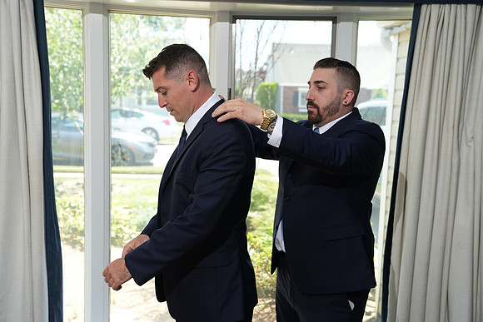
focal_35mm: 41
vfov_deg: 32.6
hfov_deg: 47.4
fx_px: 550
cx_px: 242
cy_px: 161
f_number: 4
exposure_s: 1/200
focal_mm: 41
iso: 250
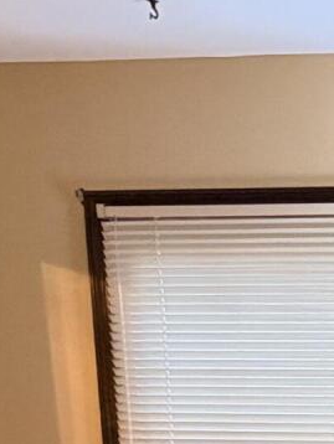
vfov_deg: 11.4
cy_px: 1156
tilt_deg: -17.4
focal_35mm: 134
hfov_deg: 9.8
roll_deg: -2.3
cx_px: 798
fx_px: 1722
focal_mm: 6.76
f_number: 1.78
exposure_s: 1/40
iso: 640
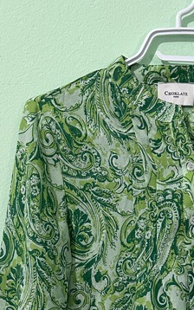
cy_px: 296
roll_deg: -0.6
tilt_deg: -2.0
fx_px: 600
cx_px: 199
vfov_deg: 27.6
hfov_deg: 17.9
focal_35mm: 71
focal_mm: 6.86
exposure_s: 1/50
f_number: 1.78
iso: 320
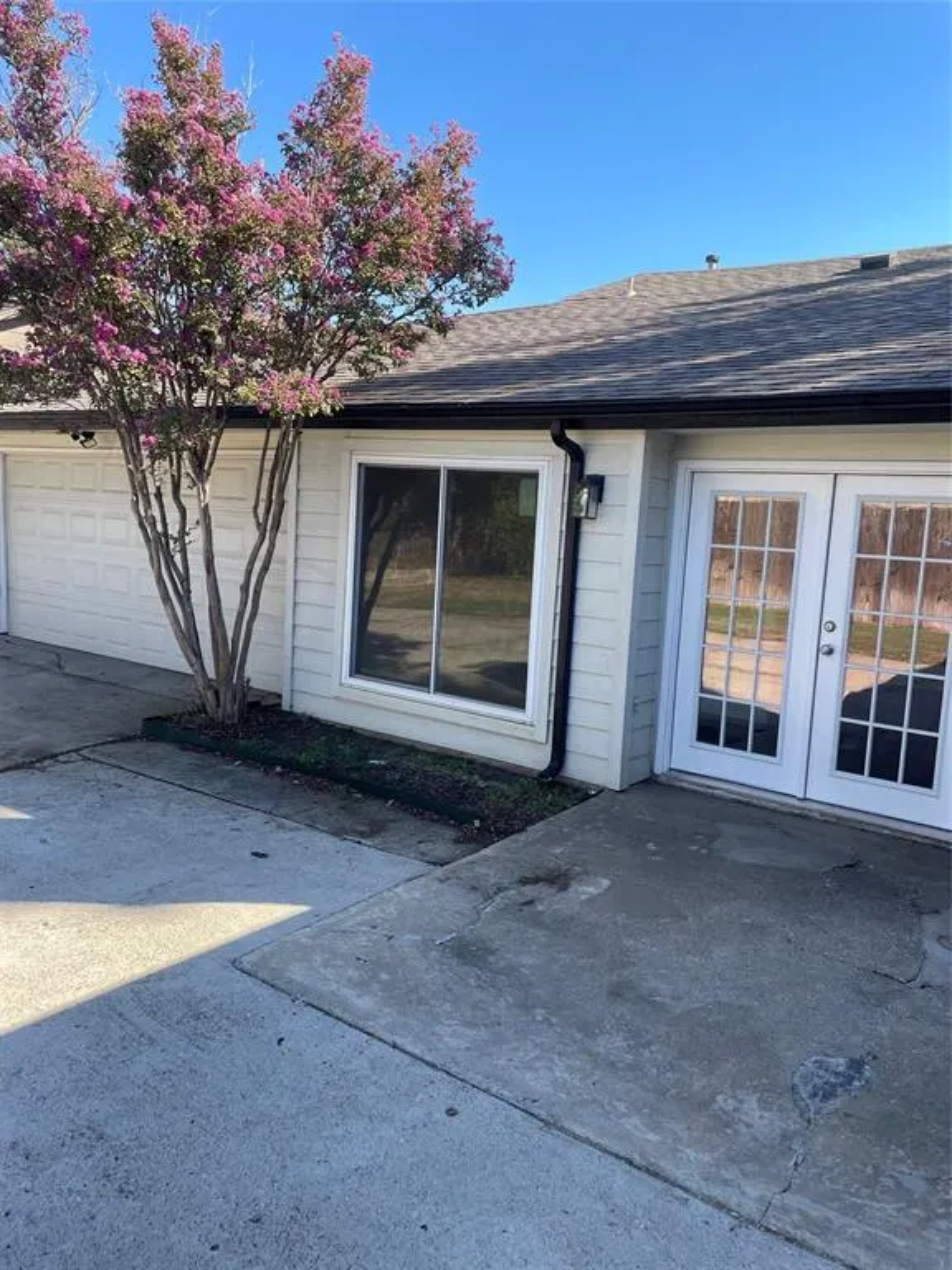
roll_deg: -2.0
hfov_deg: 53.1
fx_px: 953
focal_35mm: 26
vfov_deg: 67.3
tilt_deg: -5.9
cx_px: 476
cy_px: 635
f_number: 1.6
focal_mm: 4.2
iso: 32
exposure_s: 1/875
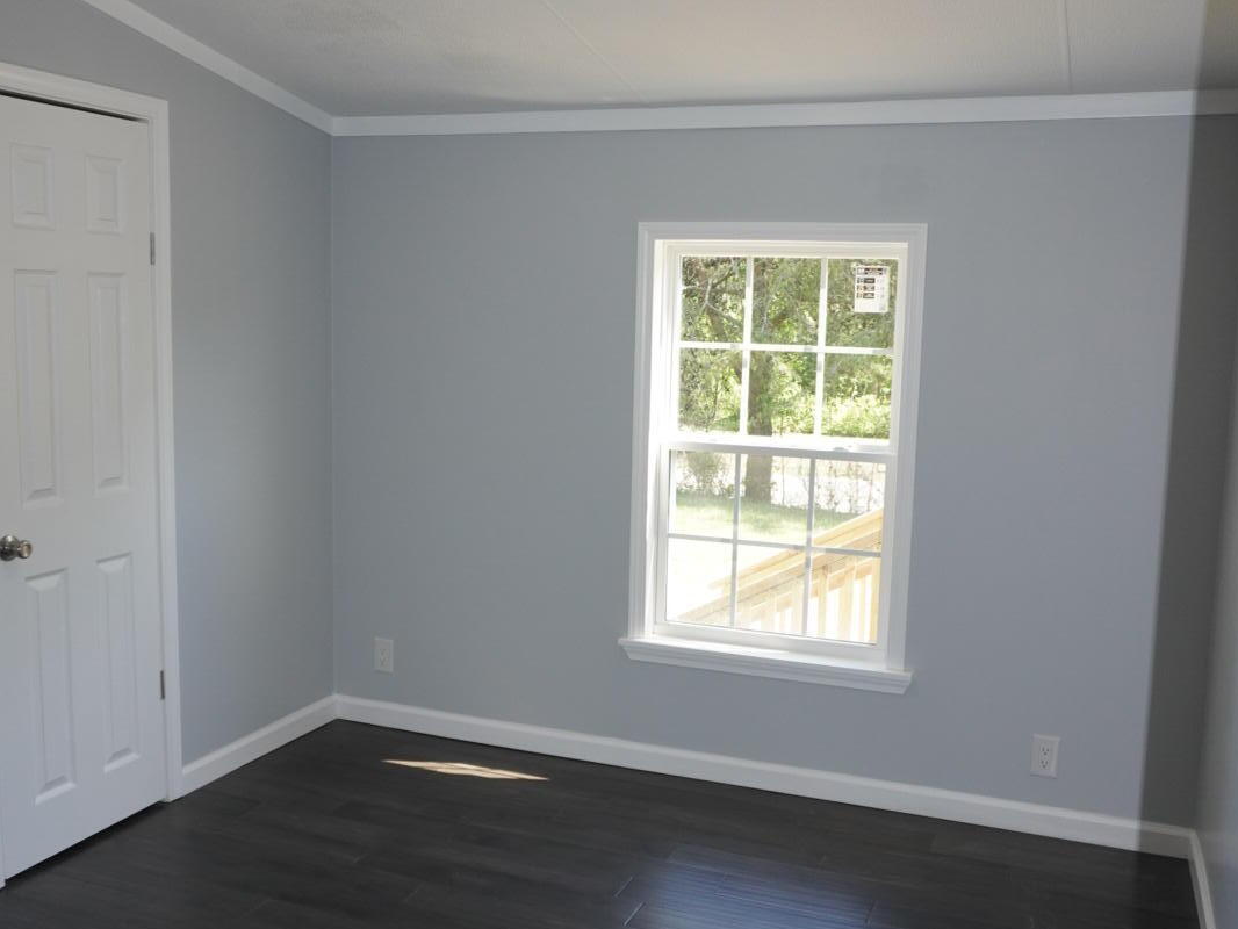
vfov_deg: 40.7
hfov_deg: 52.6
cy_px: 473
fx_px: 1252
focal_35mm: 35
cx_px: 626
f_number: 4
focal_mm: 16
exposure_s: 1/160
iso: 640
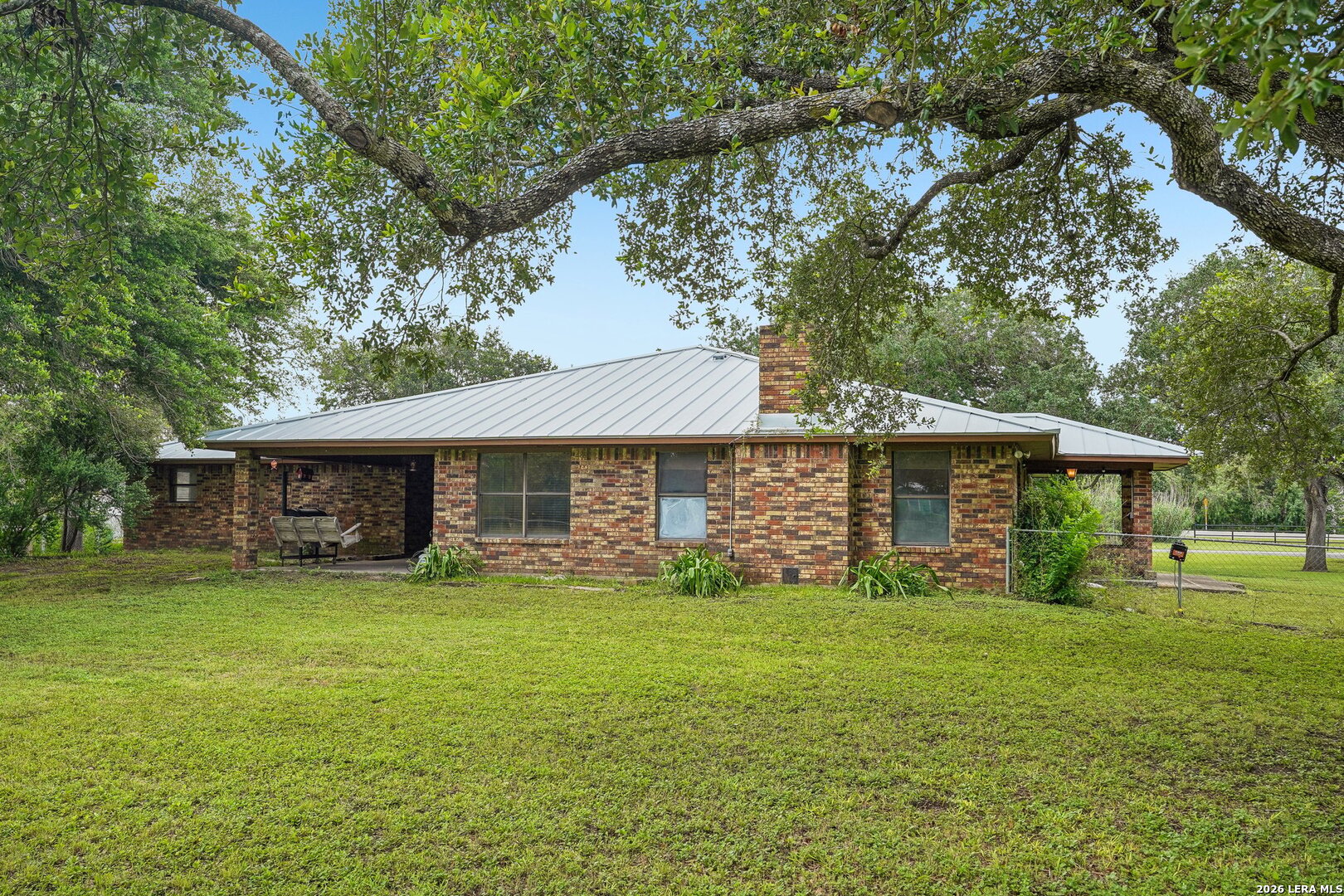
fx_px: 1101
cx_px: 672
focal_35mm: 30
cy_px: 448
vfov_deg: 44.3
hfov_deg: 62.8
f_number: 8
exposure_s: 1/100
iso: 100
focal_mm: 29.5
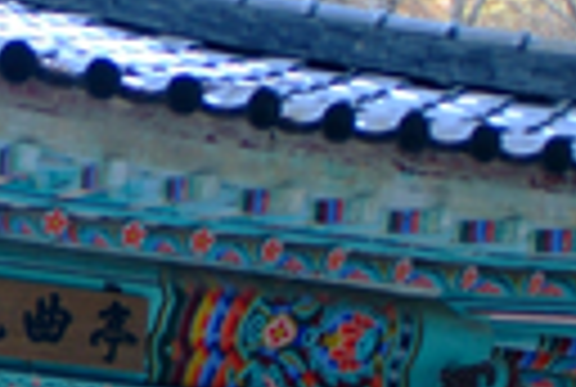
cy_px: 518
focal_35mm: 164
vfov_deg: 8.3
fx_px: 2630
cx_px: -160
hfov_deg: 12.2
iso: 160
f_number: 2.8
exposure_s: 1/60
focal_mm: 20
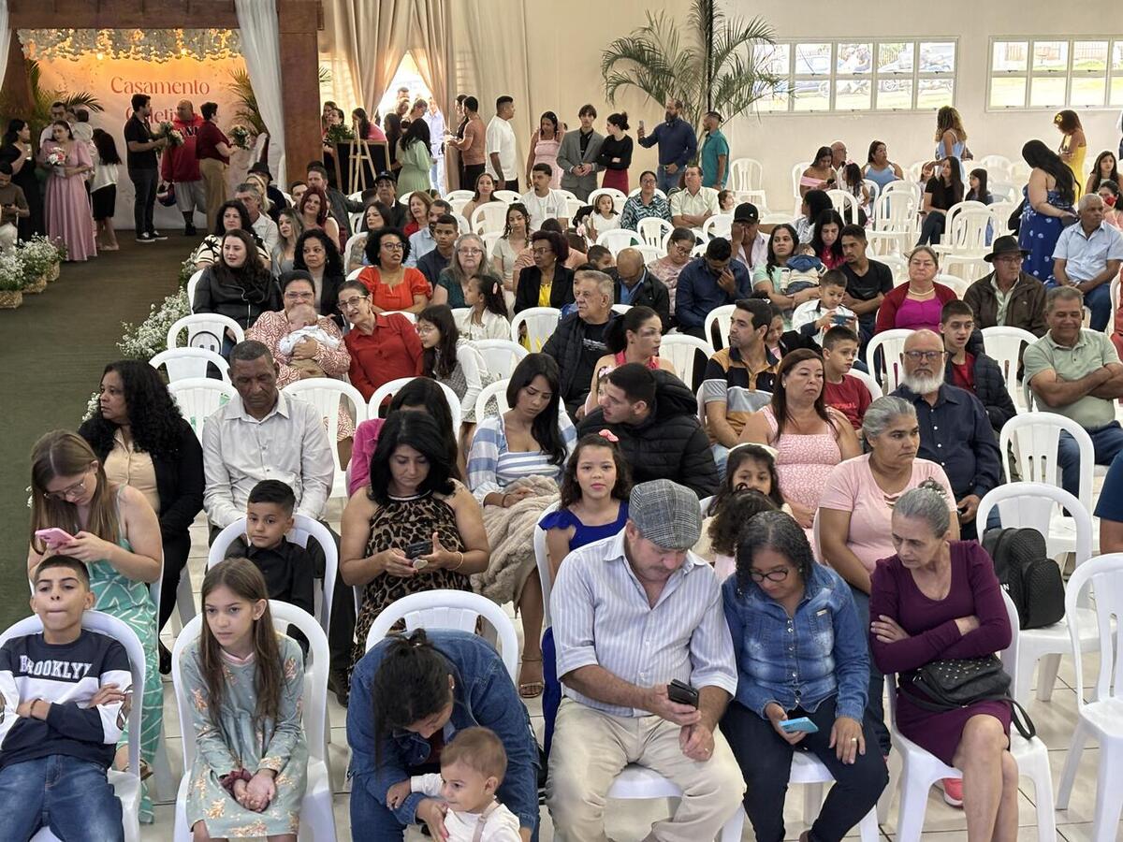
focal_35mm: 52
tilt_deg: -13.1
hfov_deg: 36.8
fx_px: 1687
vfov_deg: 28.0
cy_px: 421
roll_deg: -0.2
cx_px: 562
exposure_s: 1/40
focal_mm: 5.96
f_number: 1.6
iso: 160
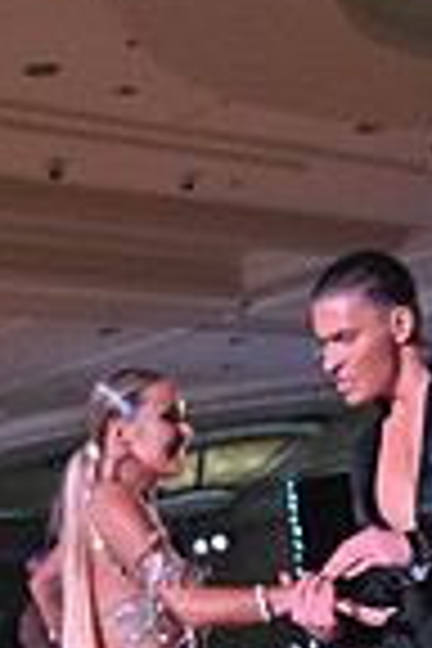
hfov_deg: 11.0
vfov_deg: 15.5
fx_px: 2250
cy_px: 878
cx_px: 272
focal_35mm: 125
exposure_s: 1/400
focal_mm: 31
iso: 6400
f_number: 6.3
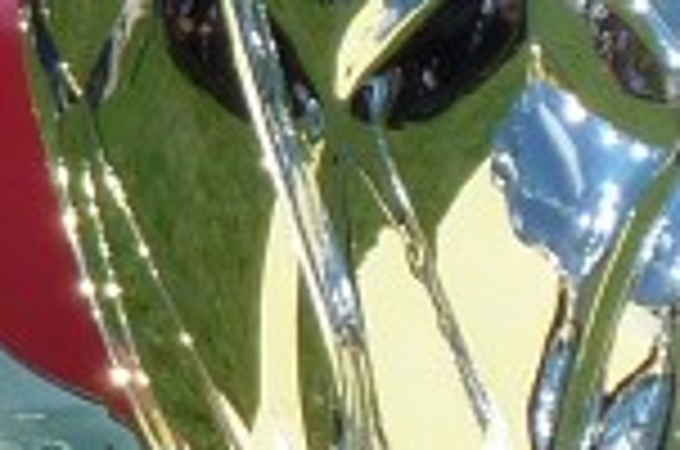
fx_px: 45747
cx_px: 32
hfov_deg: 0.9
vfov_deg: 0.6
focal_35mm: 2427
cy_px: 576
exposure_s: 1/400
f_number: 4.9
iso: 80
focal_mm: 49.2
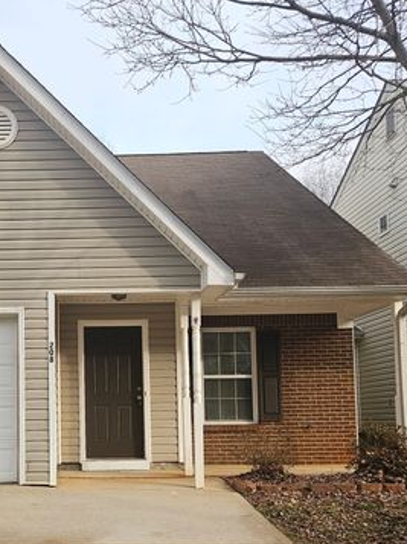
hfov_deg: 32.3
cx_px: 59
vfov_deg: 43.0
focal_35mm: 43
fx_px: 675
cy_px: 383
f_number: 1.8
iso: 25
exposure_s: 1/507
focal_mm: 5.4
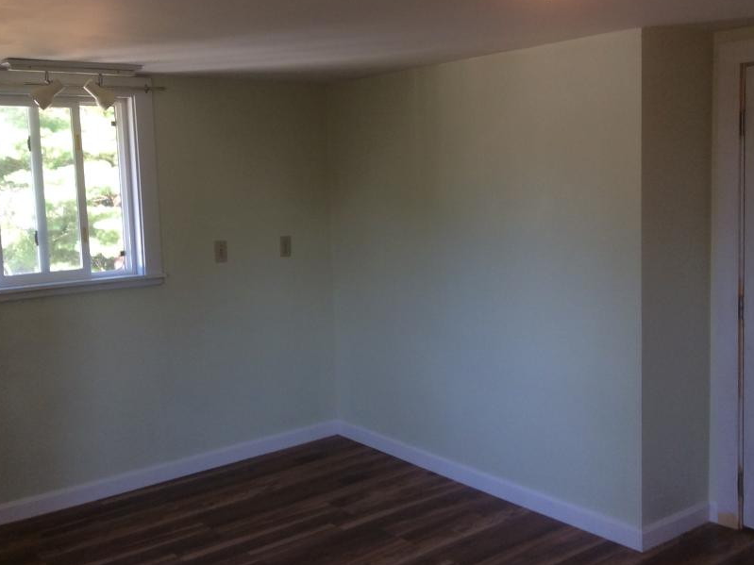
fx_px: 893
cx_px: 356
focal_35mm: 41
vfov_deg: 35.1
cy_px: 259
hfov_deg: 45.8
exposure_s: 1/40
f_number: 2.4
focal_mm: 3.3
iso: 40
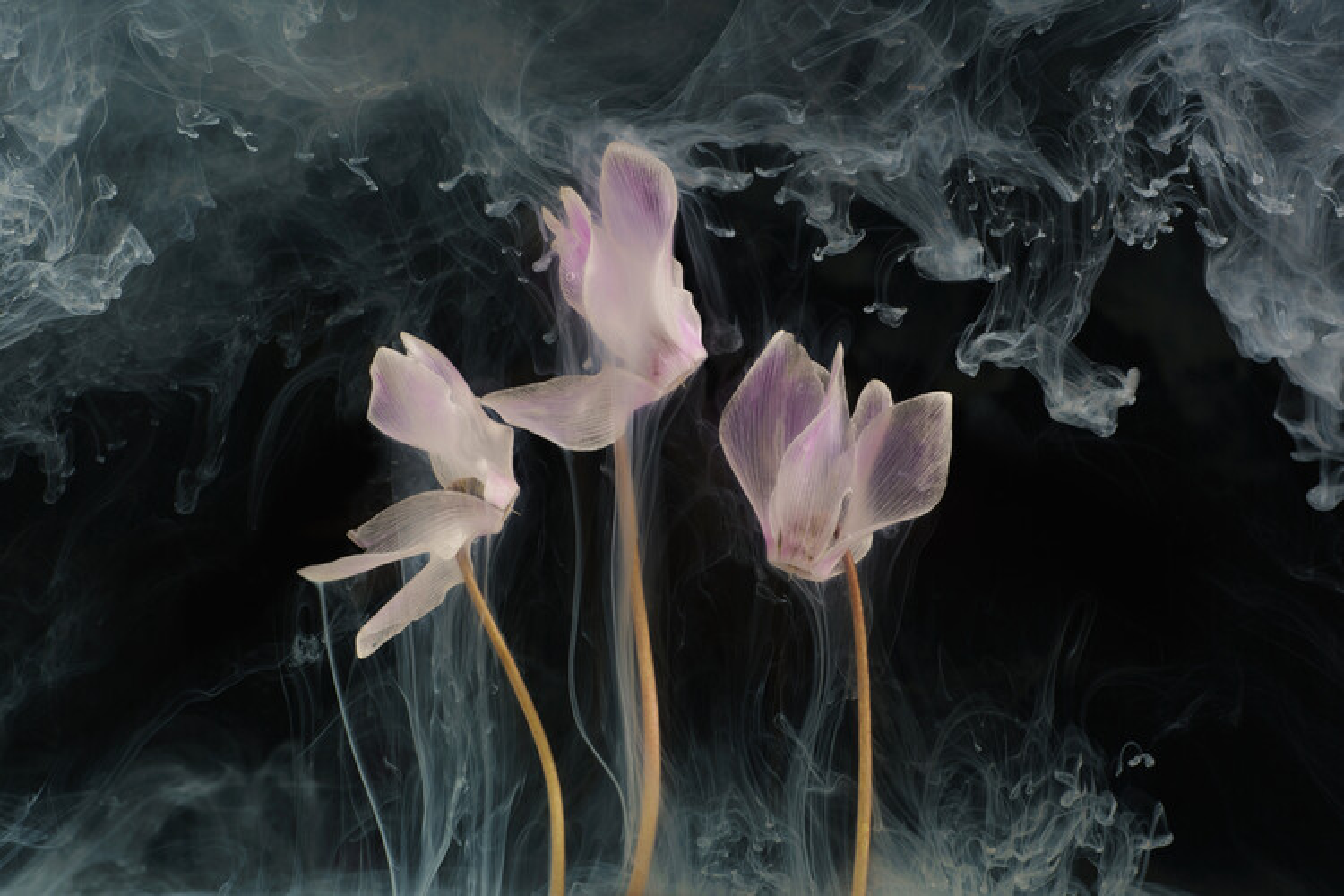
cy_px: 448
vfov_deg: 7.6
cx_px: 672
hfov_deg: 11.4
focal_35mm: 180
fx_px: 6719
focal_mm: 180
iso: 64
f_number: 16
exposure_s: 1/200
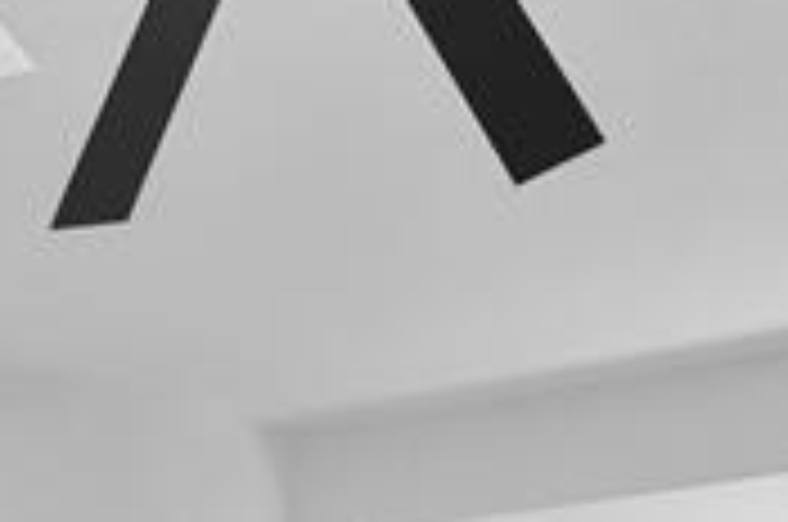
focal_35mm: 82
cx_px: -230
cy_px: 1107
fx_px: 1792
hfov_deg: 22.3
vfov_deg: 13.6
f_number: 2.8
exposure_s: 1/60
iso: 100
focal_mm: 14
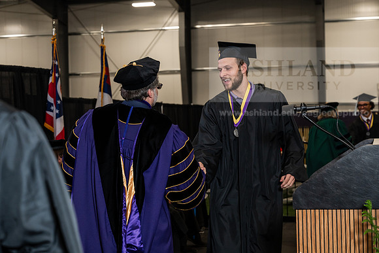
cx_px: 190
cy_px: 126
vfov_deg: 19.5
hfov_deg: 28.8
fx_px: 737
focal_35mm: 70
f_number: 5
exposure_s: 1/200
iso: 1250
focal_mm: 70
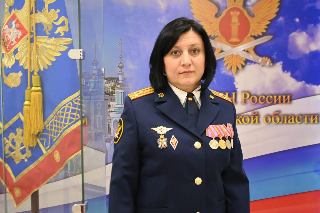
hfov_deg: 52.2
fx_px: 327
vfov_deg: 36.2
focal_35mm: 37
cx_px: 160
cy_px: 106
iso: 2000
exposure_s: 1/125
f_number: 4.2
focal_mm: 24.5
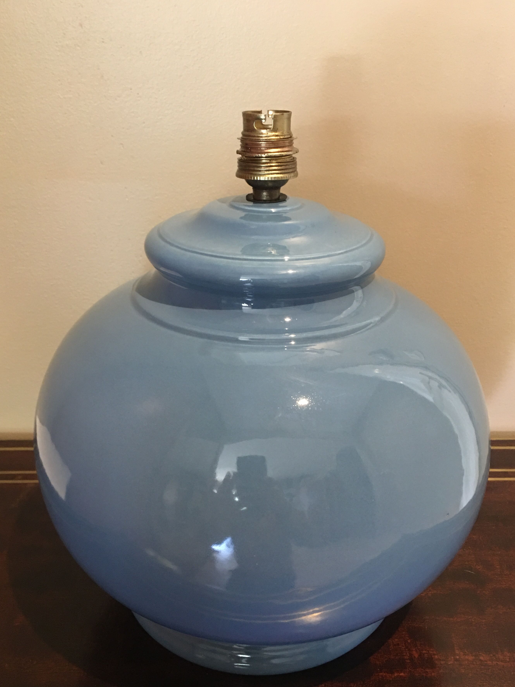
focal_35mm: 33
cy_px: 384
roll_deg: -0.5
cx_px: 253
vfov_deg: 55.2
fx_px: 655
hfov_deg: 42.9
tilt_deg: -27.4
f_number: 2.2
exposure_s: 1/8
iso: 125
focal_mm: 4.15
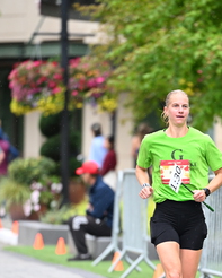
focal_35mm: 420
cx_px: 185
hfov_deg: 3.7
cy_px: 228
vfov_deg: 4.6
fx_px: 3447
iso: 1250
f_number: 2.8
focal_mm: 200
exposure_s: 1/1250
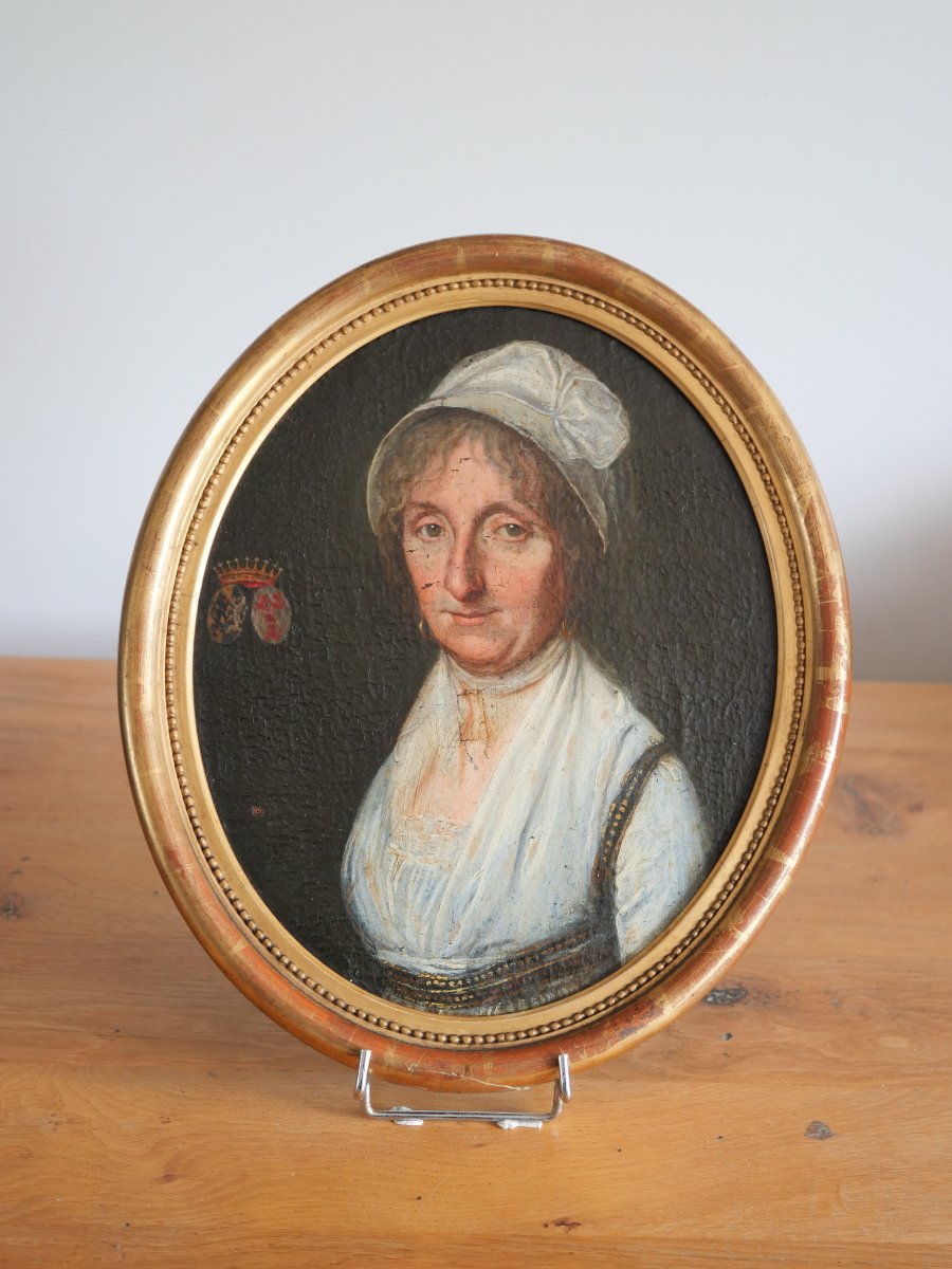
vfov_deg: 32.2
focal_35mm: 60
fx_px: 2200
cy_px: 634
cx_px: 476
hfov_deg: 24.4
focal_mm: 30
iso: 800
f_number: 2.8
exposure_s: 1/60
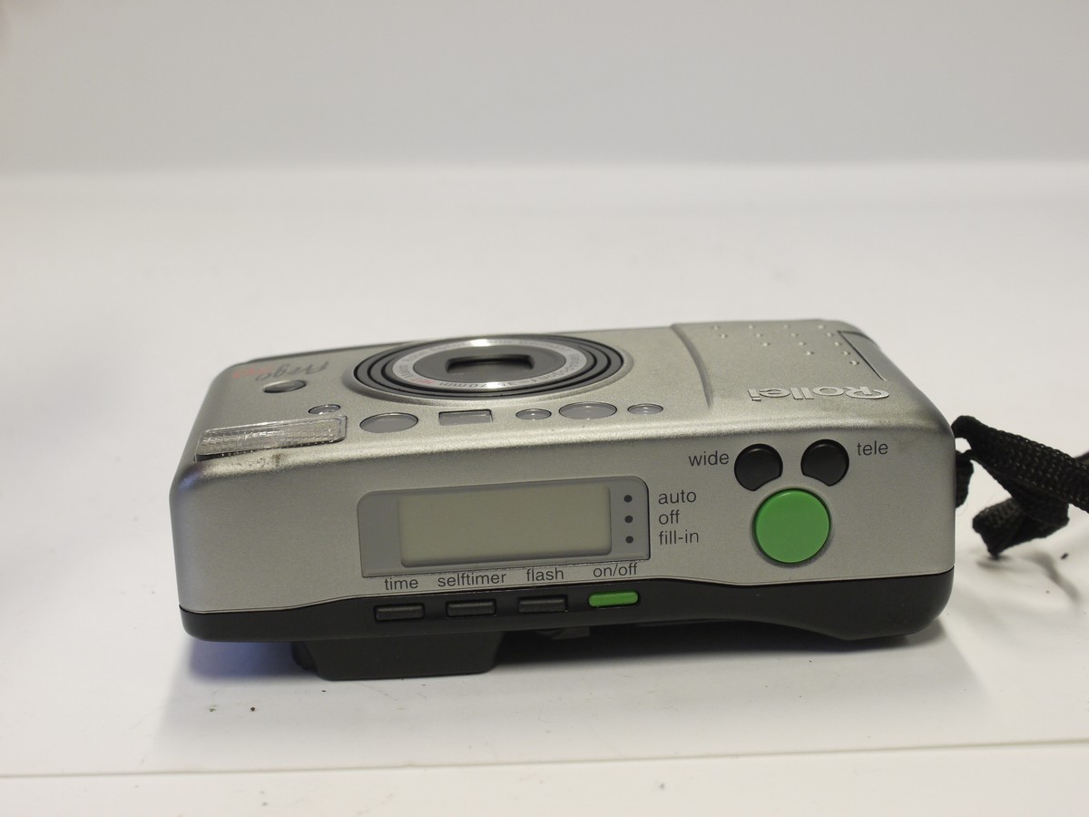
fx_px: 1888
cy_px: 408
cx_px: 544
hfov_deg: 32.2
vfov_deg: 24.4
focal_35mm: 60
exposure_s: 1/25
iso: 400
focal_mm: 30
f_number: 7.1
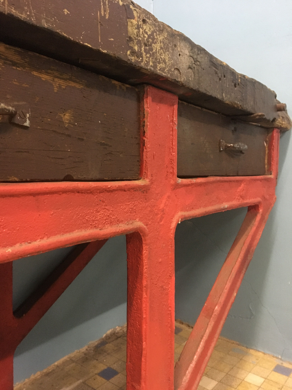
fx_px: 326
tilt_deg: -4.9
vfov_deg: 61.7
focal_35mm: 29
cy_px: 195
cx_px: 146
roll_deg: +0.1
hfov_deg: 48.2
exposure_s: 1/17
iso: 250
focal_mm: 4.15
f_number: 2.2
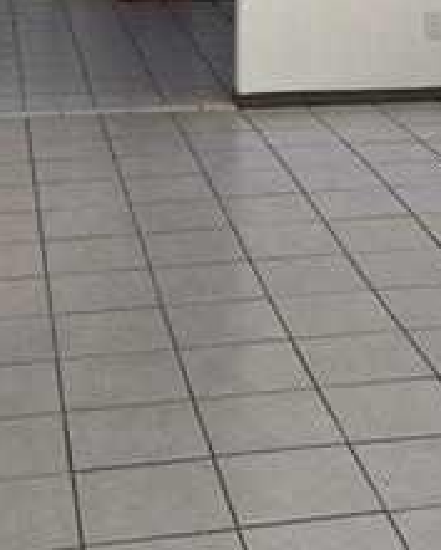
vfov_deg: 20.7
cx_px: 272
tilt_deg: -8.8
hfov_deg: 17.5
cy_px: -47
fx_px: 1435
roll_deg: +1.2
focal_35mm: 88
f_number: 1.6
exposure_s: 1/121
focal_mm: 5.1
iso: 80
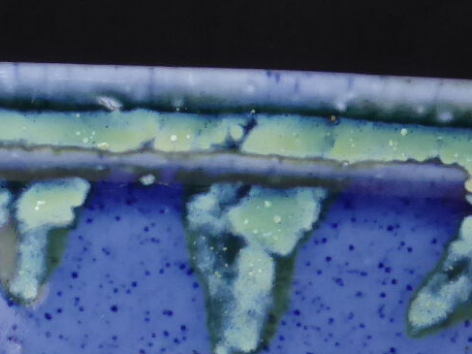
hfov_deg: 11.9
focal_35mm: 164
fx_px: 2236
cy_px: 502
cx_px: 21
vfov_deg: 8.9
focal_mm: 6.9
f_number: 3.9
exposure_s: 1/60
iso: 400
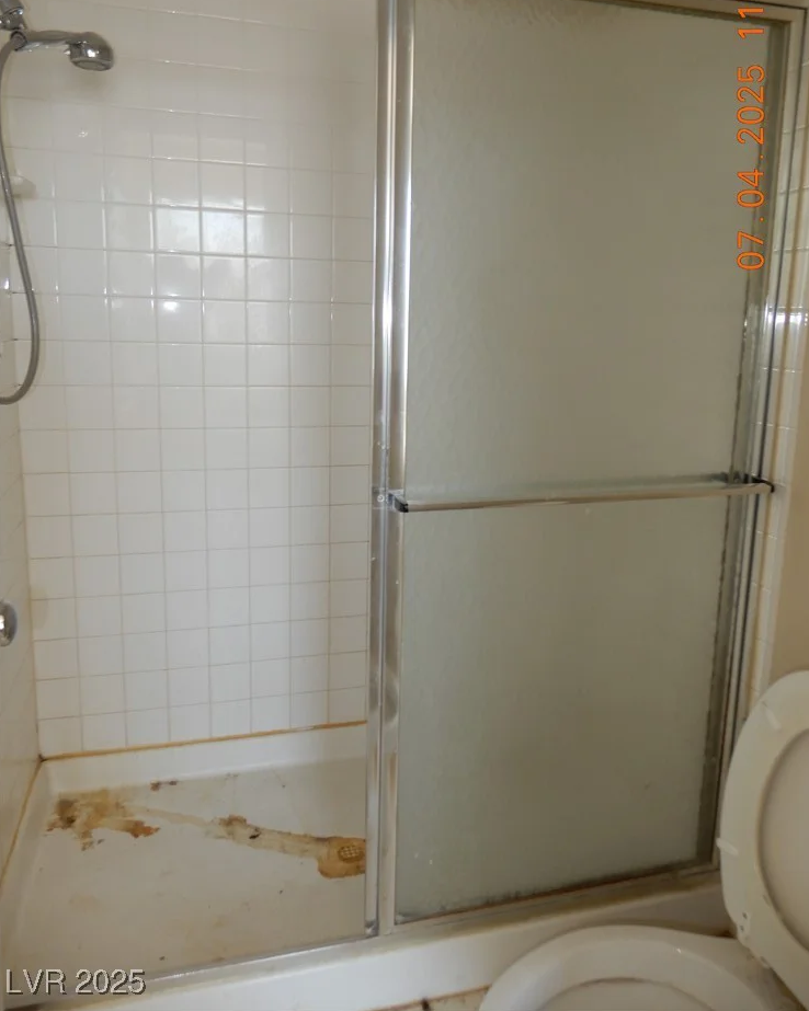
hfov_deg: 54.9
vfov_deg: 65.9
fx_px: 778
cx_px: 418
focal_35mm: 26
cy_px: 452
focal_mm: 4.3
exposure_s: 1/30
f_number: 3.4
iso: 100
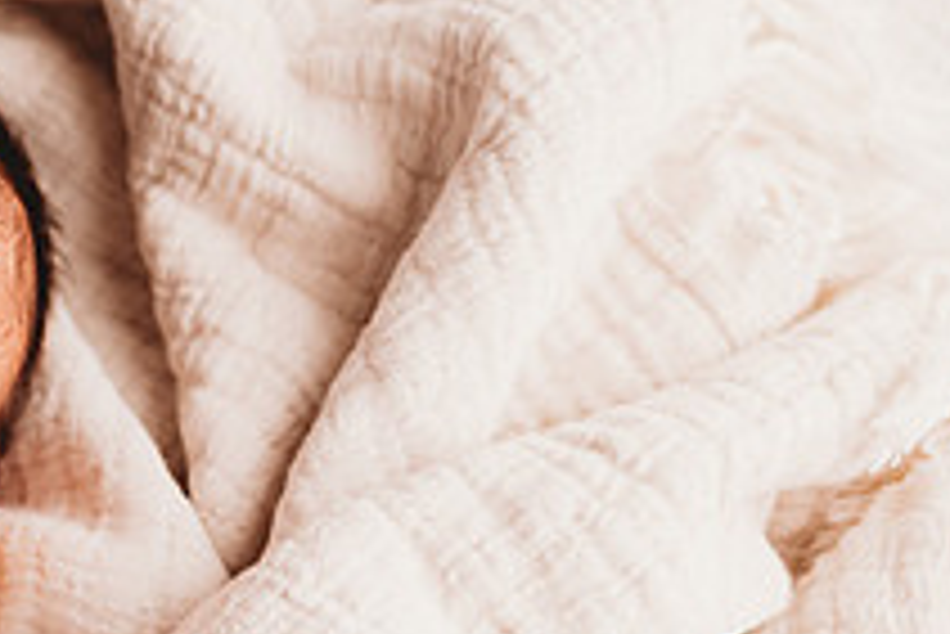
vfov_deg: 20.2
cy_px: 569
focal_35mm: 66
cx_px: -167
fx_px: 1743
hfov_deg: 27.2
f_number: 2.5
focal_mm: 24
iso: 100
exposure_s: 1/160
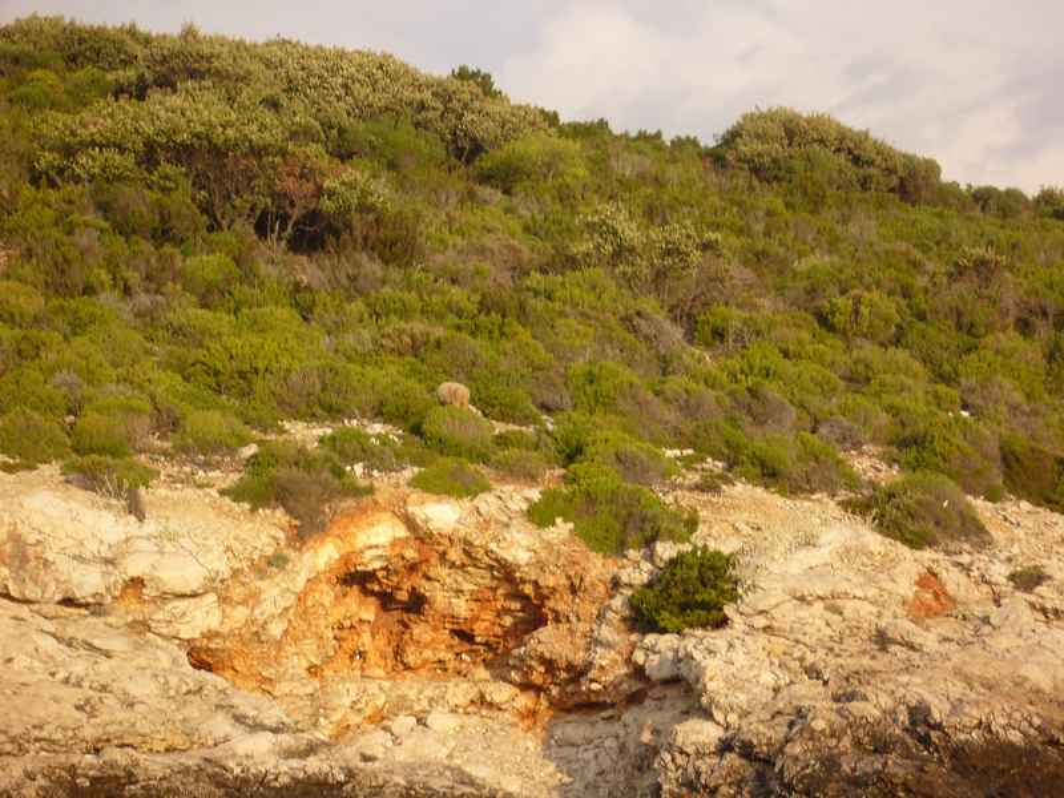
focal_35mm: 105
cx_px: 532
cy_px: 399
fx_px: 3227
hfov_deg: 18.7
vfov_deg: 14.1
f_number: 5
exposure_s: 1/200
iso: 80
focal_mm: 17.4
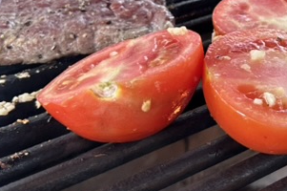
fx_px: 677
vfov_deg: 15.7
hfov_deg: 22.5
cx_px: 322
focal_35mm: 85
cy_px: -10
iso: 100
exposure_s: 1/121
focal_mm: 6.86
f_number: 1.78
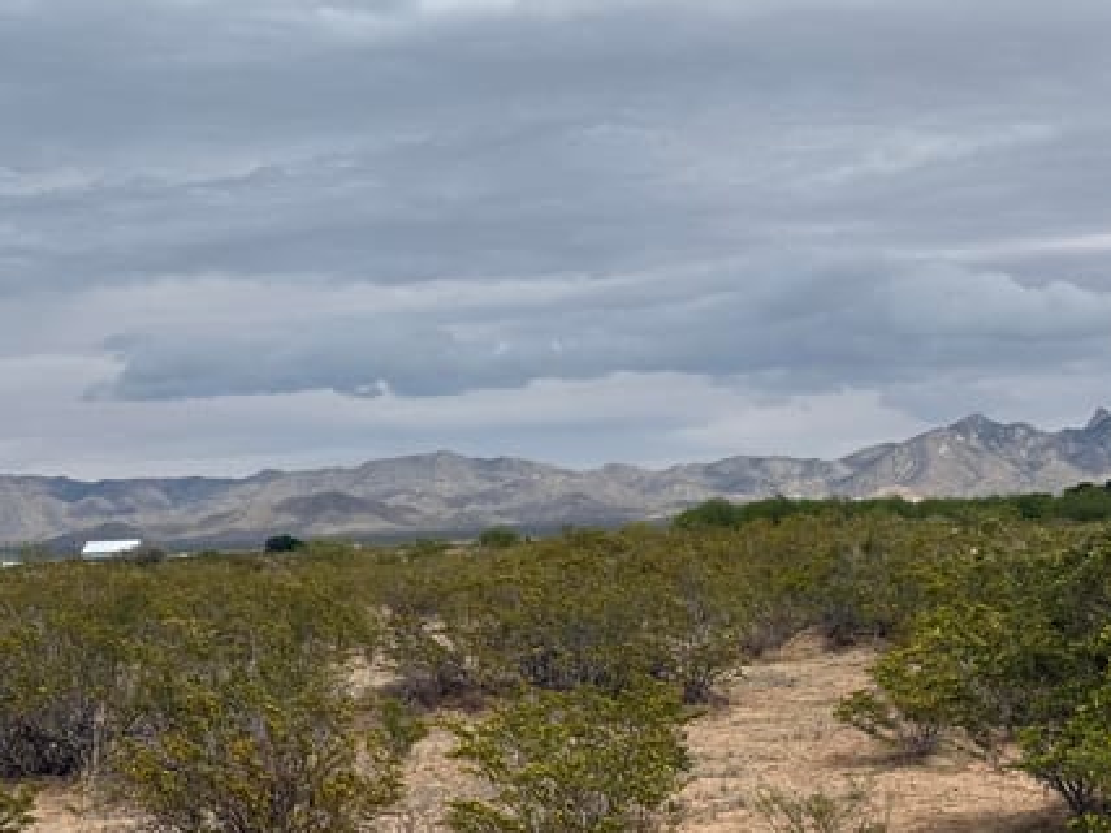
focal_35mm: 63
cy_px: 359
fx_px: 2021
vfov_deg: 23.3
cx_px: 666
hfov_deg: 30.7
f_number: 1.78
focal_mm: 6.76
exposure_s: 1/11364
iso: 64
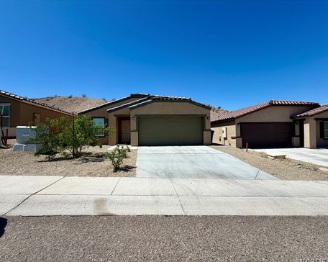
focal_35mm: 15
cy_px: 133
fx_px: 145
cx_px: 154
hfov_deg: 96.7
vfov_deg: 84.0
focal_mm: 2.22
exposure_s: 1/1399
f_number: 2.2
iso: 20
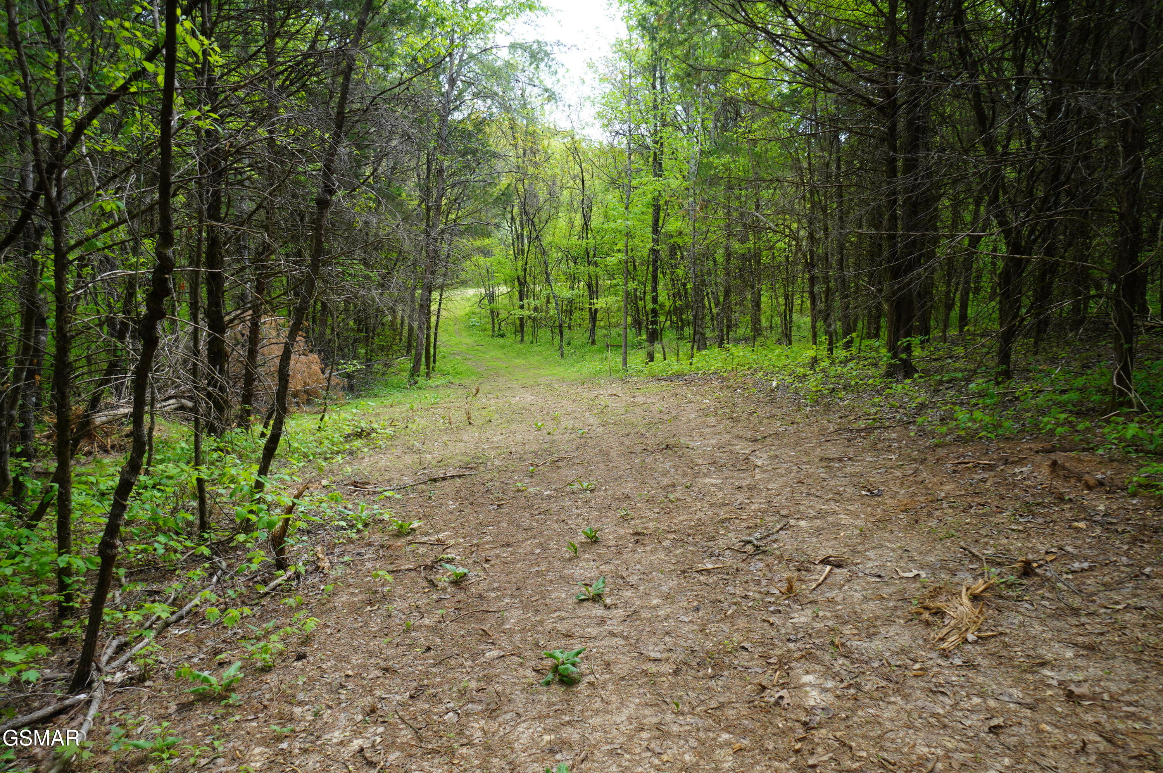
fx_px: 871
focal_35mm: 27
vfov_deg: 47.8
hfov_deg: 67.4
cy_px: 386
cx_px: 582
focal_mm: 18
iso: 100
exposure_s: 1/80
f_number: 5.6
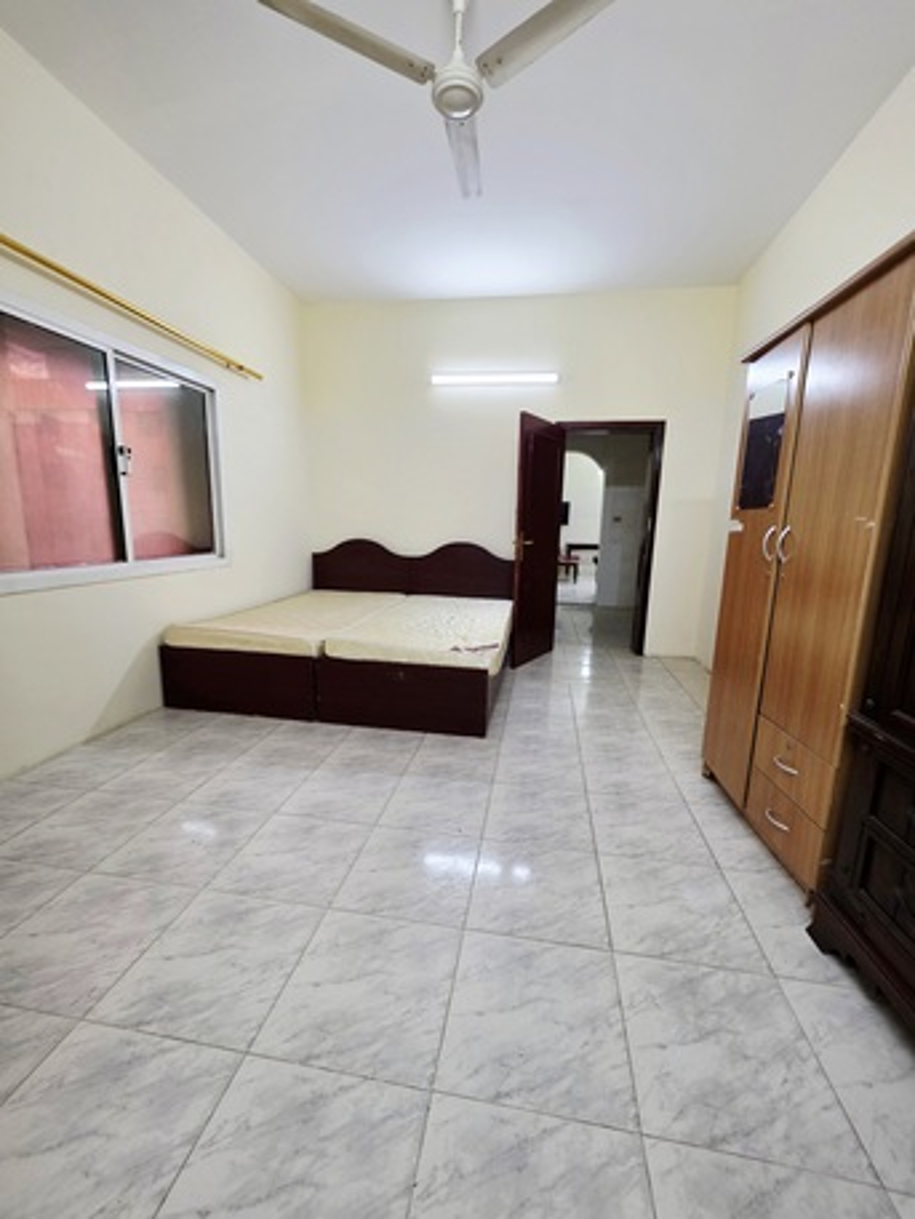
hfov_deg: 89.9
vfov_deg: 106.2
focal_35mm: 13
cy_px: 610
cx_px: 458
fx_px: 458
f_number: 1.9
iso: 200
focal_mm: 2.2
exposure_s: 1/50.3
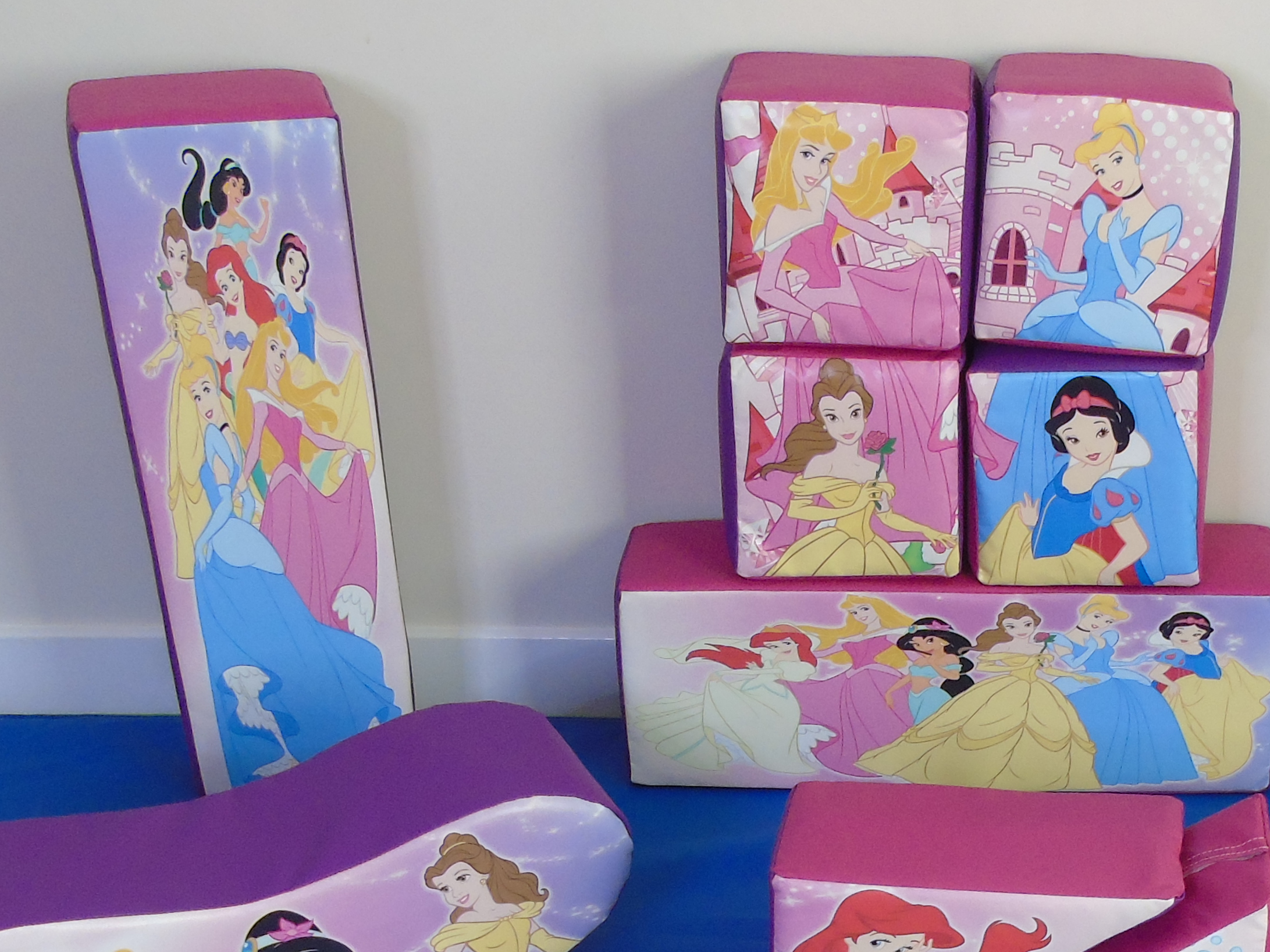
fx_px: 2164
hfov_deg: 32.1
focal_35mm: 59
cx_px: 959
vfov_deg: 23.5
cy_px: 1017
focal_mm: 4.4
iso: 200
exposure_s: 1/30
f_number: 3.4
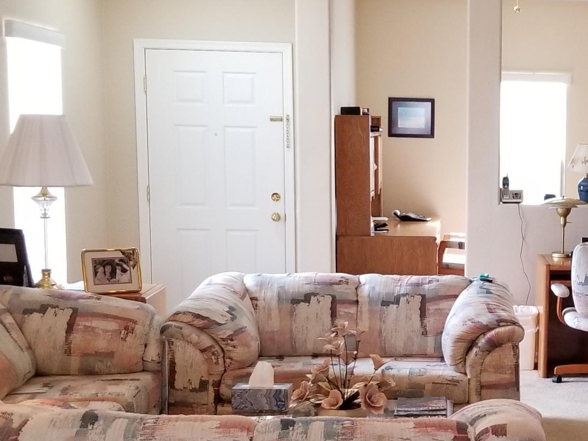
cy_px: 329
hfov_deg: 26.0
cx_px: 589
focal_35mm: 71
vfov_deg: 20.6
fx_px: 1206
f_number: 1.7
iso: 200
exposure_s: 1/60
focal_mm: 4.25
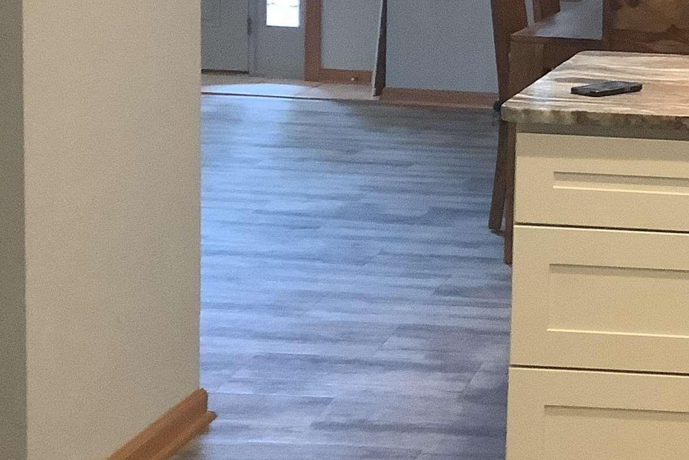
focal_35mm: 83
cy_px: 77
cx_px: 790
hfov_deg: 22.8
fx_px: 1589
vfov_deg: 16.3
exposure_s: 1/40
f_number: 2.4
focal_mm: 3.3
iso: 320
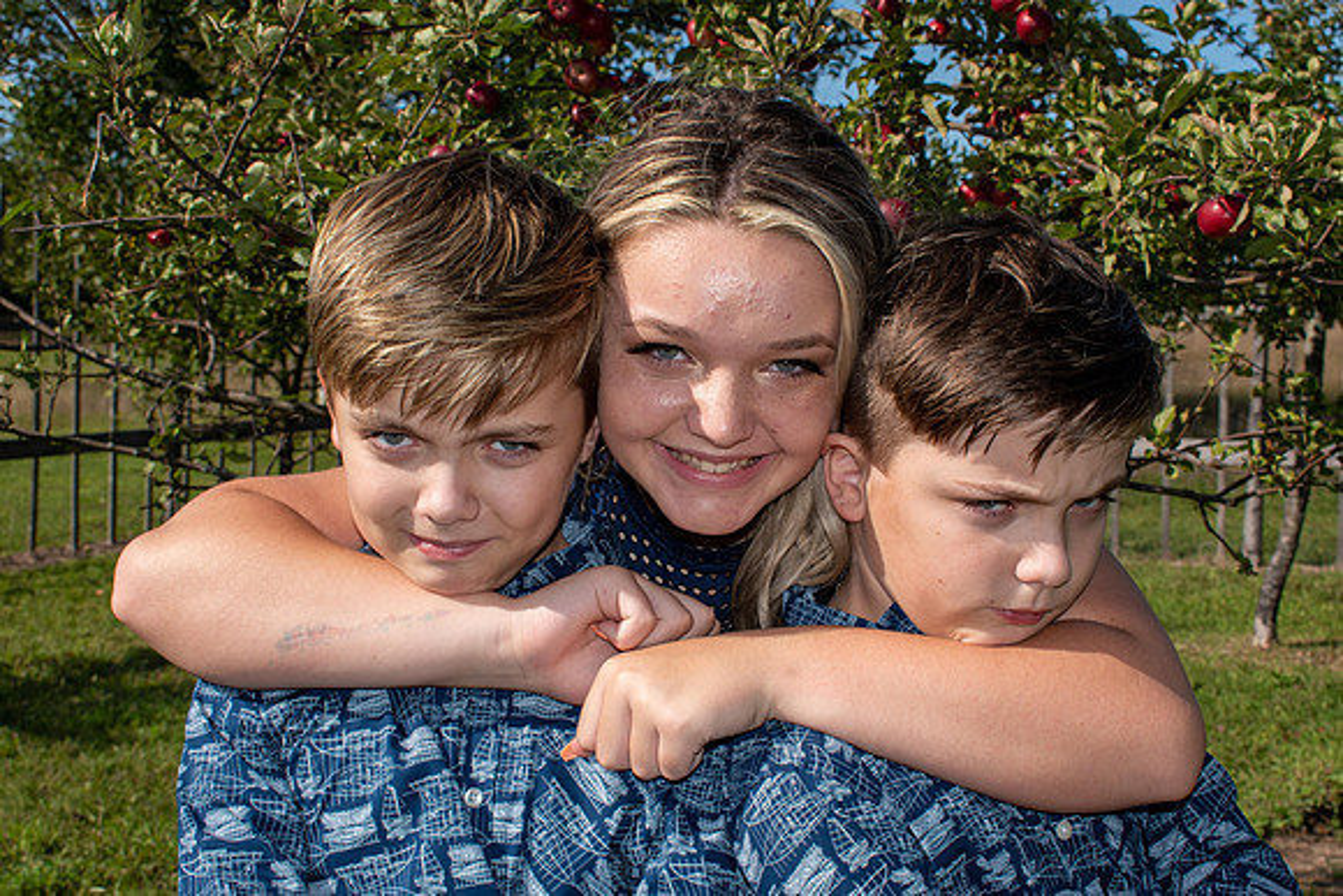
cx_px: 672
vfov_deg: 29.0
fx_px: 1735
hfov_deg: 42.3
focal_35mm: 46
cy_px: 448
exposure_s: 1/200
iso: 100
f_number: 10
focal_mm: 31
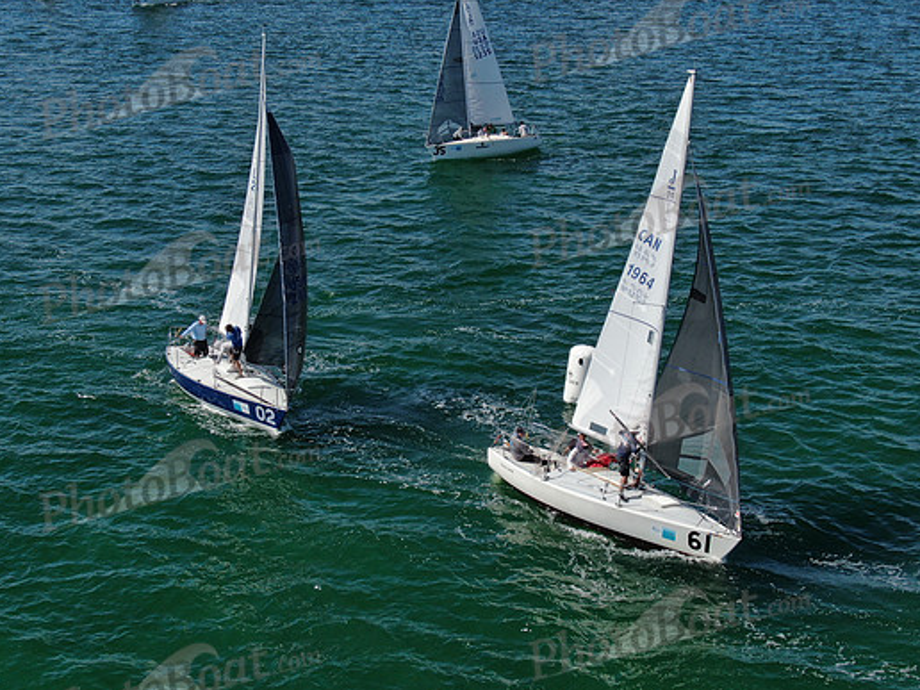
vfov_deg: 27.0
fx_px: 1435
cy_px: 349
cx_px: 426
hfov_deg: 35.5
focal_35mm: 54
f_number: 3.8
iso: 100
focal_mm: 8.6
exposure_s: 1/1250
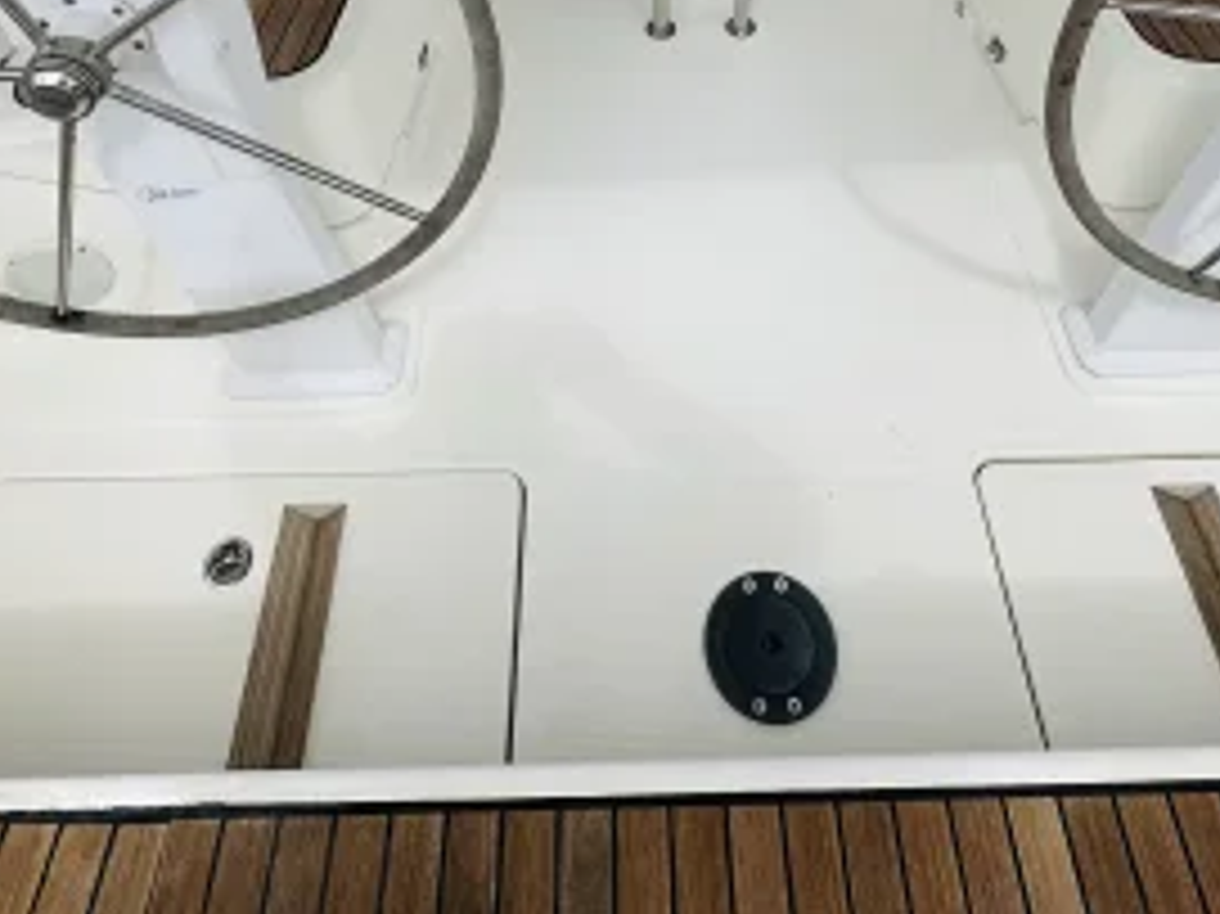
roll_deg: +1.0
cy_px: -86
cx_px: 626
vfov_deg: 38.0
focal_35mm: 31
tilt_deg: -35.7
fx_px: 1092
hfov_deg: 58.4
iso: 40
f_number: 2.2
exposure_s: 1/1795
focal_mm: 2.22
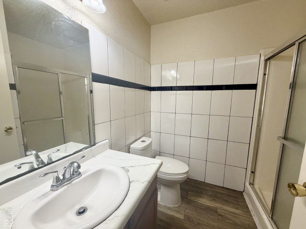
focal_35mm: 14
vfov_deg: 85.7
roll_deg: +0.4
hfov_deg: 102.1
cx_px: 153
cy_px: 114
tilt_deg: -7.0
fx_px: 124
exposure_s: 1/120
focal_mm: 2.22
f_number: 2.2
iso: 250
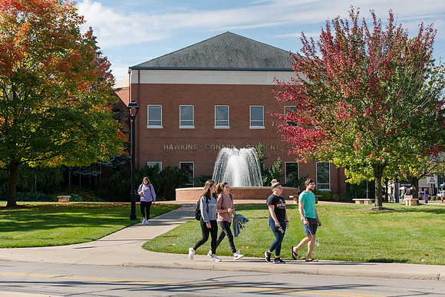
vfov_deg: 16.7
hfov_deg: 24.8
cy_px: 148
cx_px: 222
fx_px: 1014
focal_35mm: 82
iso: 250
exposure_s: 1/500
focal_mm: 82
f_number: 7.1
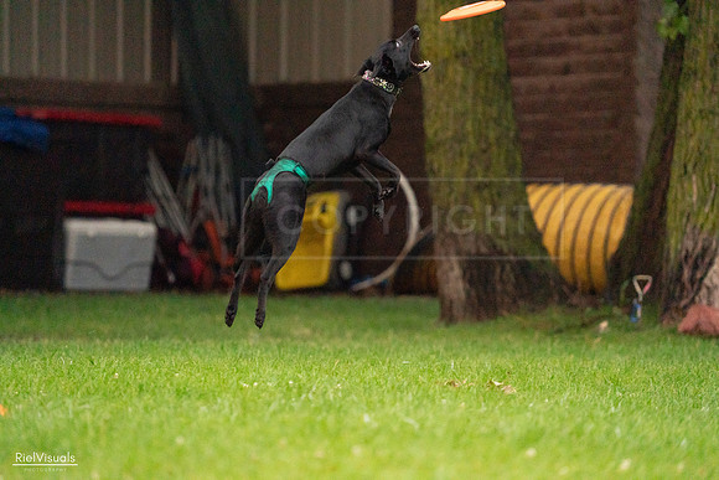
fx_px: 8809
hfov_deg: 4.7
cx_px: 360
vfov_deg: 3.1
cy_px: 240
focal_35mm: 441
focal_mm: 441
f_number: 6.3
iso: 6400
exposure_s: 1/1600
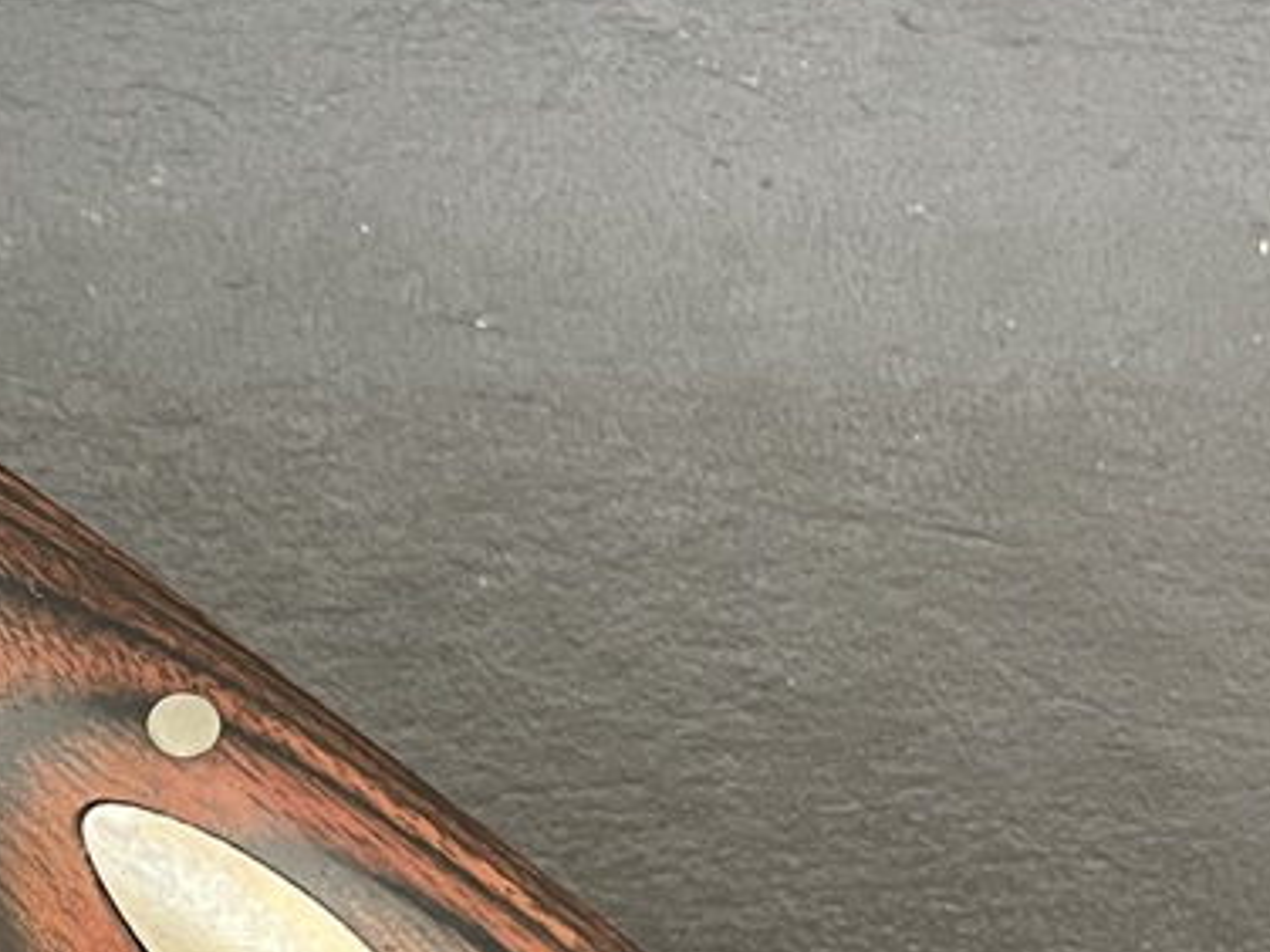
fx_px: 3045
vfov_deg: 17.6
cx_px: -243
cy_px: 797
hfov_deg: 21.9
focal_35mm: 83
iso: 500
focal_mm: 4.2
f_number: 1.6
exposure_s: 1/60
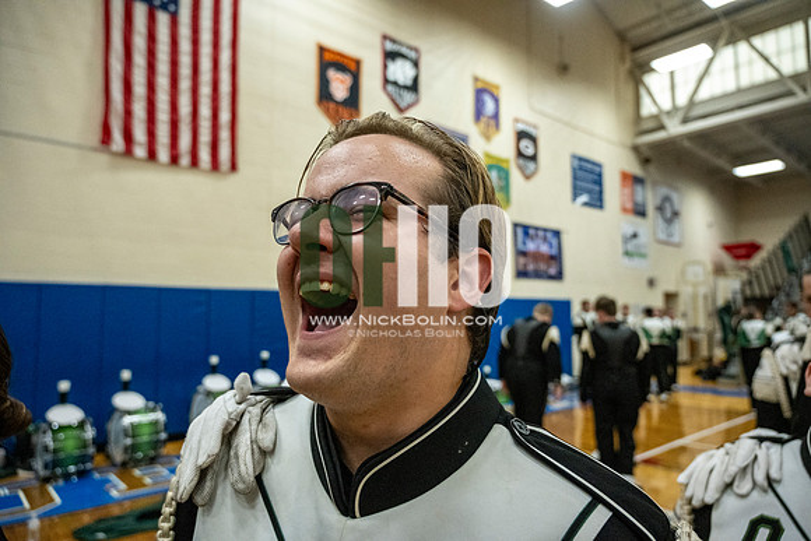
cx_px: 406
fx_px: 541
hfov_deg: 73.7
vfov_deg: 53.2
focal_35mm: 24
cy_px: 270
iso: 8000
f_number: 4
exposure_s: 1/800
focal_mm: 24
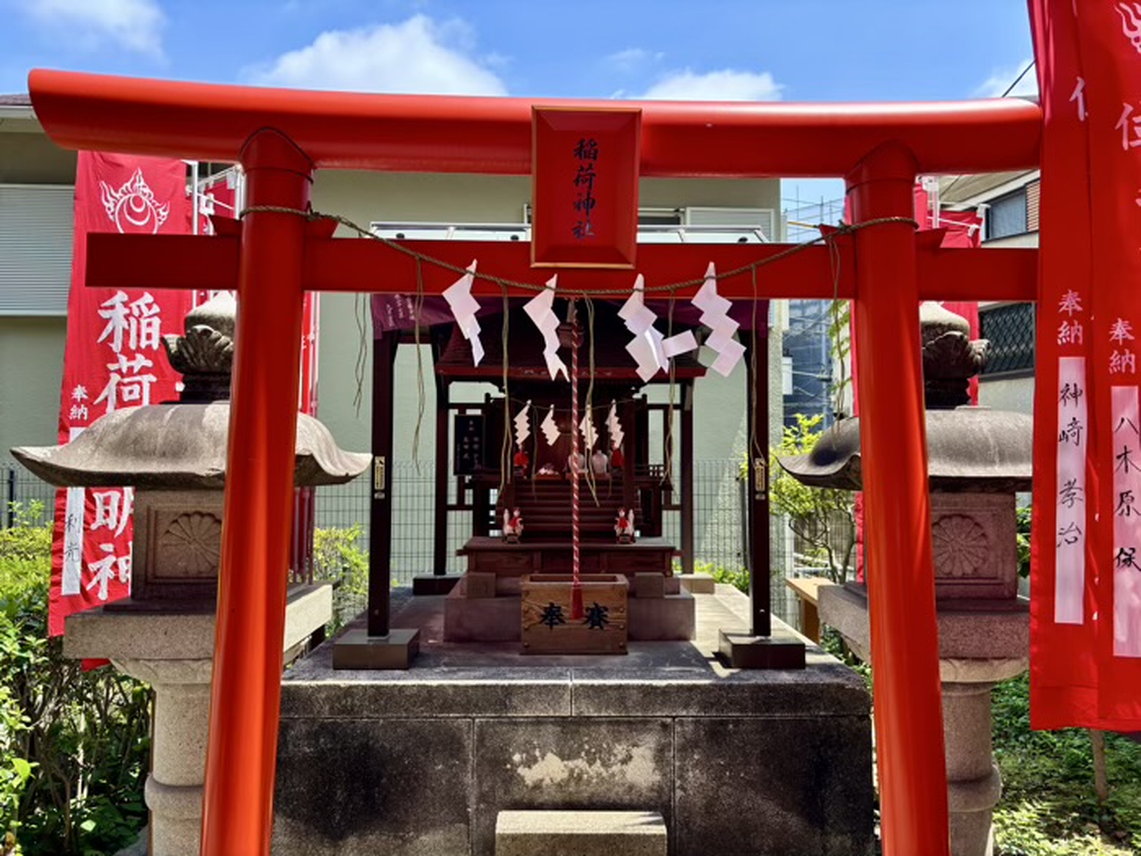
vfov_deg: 53.1
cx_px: 570
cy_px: 428
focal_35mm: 26
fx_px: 857
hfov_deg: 67.3
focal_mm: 5.96
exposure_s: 1/654
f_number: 1.6
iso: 50
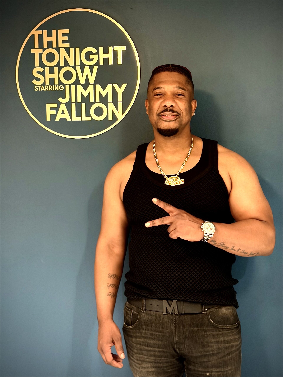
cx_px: 142
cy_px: 188
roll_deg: +0.7
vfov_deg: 39.7
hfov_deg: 30.3
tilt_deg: -3.4
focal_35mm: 48
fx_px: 523
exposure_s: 1/30
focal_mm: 6.76
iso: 500
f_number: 1.78
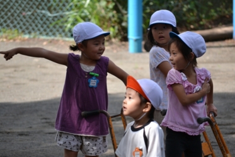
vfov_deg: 4.3
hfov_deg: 6.4
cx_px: 121
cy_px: 82
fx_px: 2103
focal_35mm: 322
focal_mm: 200
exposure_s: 1/500
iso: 360
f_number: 5.6
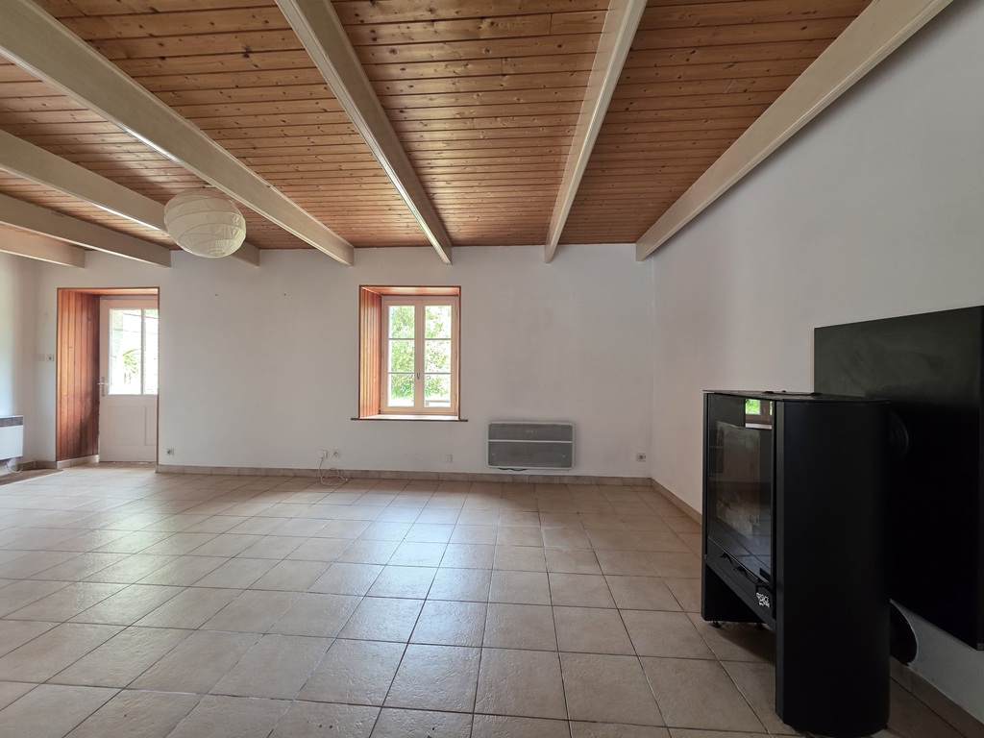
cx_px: 492
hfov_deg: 106.2
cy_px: 369
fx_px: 370
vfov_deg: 89.9
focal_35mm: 13
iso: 125
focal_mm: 2.2
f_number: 1.9
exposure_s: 1/120
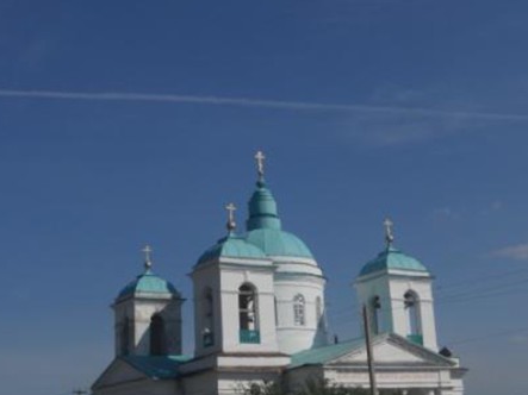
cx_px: 253
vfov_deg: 24.0
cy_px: 178
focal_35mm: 61
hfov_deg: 31.7
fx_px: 930
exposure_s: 1/250
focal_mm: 9.8
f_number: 12
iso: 80
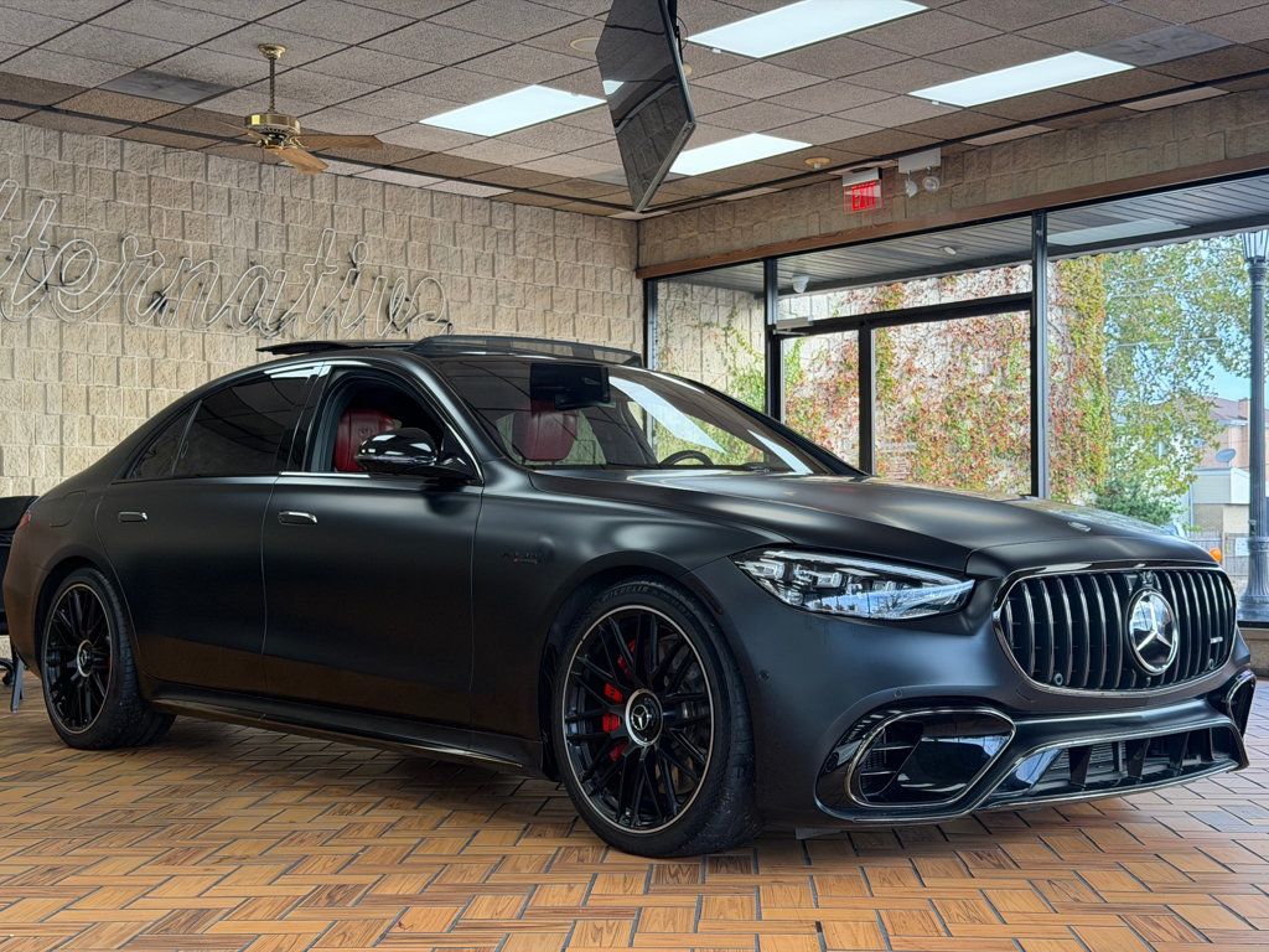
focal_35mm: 48
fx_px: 1760
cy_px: 476
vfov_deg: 30.3
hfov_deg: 39.7
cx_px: 634
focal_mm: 6.76
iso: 64
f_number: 1.78
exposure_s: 1/175
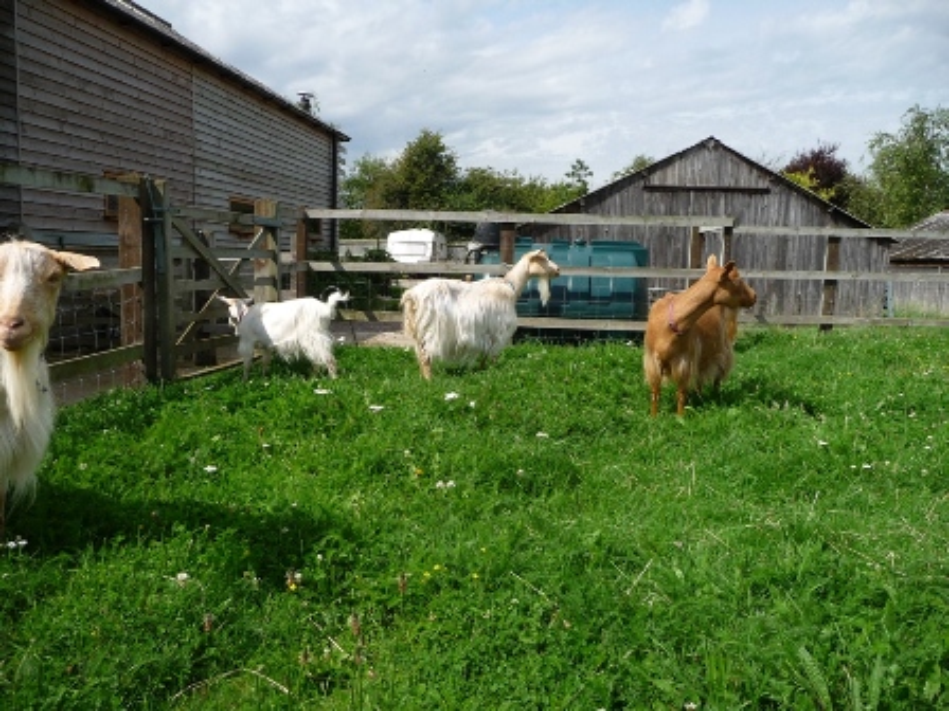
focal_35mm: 28
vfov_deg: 49.7
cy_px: 356
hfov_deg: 63.4
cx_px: 474
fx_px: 768
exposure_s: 1/1000
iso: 100
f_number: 3.3
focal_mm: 4.7
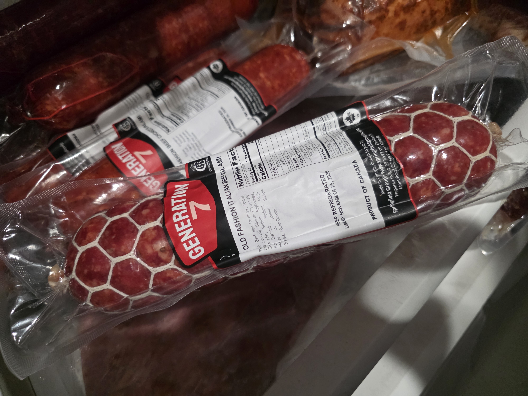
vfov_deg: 58.9
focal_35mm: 23
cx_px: 264
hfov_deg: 73.9
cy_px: 198
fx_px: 351
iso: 1600
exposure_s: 1/120
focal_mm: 6.3
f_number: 1.7
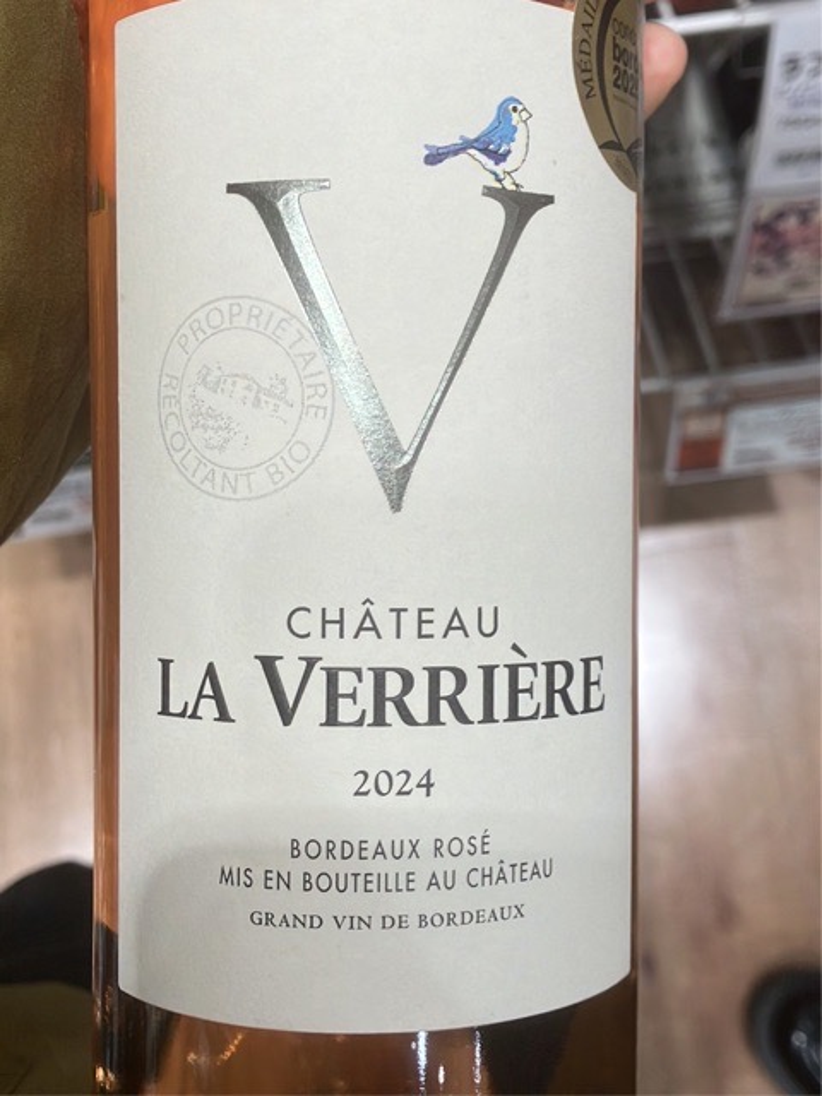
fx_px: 918
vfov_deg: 61.7
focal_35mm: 29
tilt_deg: -80.9
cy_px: 548
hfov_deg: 48.2
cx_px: 411
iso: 64
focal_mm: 3.99
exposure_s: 1/100
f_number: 1.8
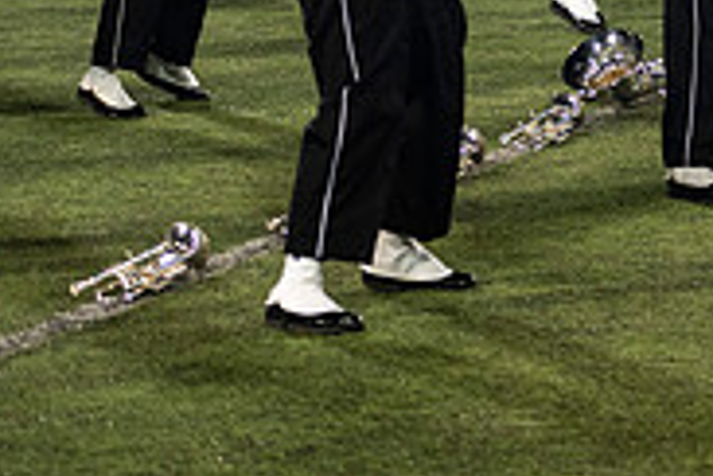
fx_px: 4396
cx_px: 1103
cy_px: -203
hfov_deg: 9.0
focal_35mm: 222
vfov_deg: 6.1
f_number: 2.8
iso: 1000
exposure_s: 1/500
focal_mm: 70
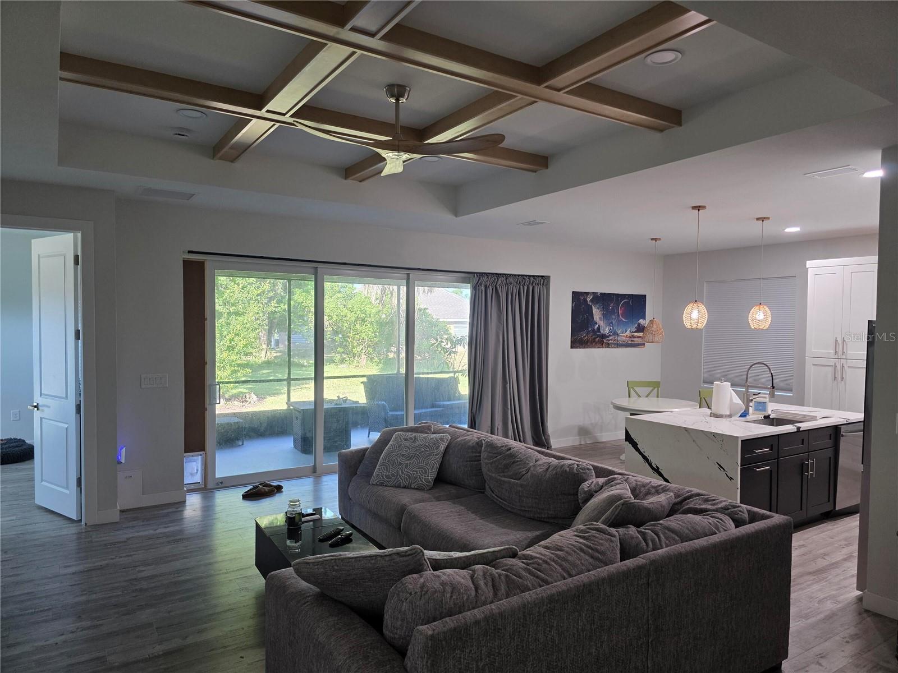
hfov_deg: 73.9
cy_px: 336
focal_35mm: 23
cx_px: 449
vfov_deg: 58.9
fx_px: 597
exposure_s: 1/120
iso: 250
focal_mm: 6.3
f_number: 1.7
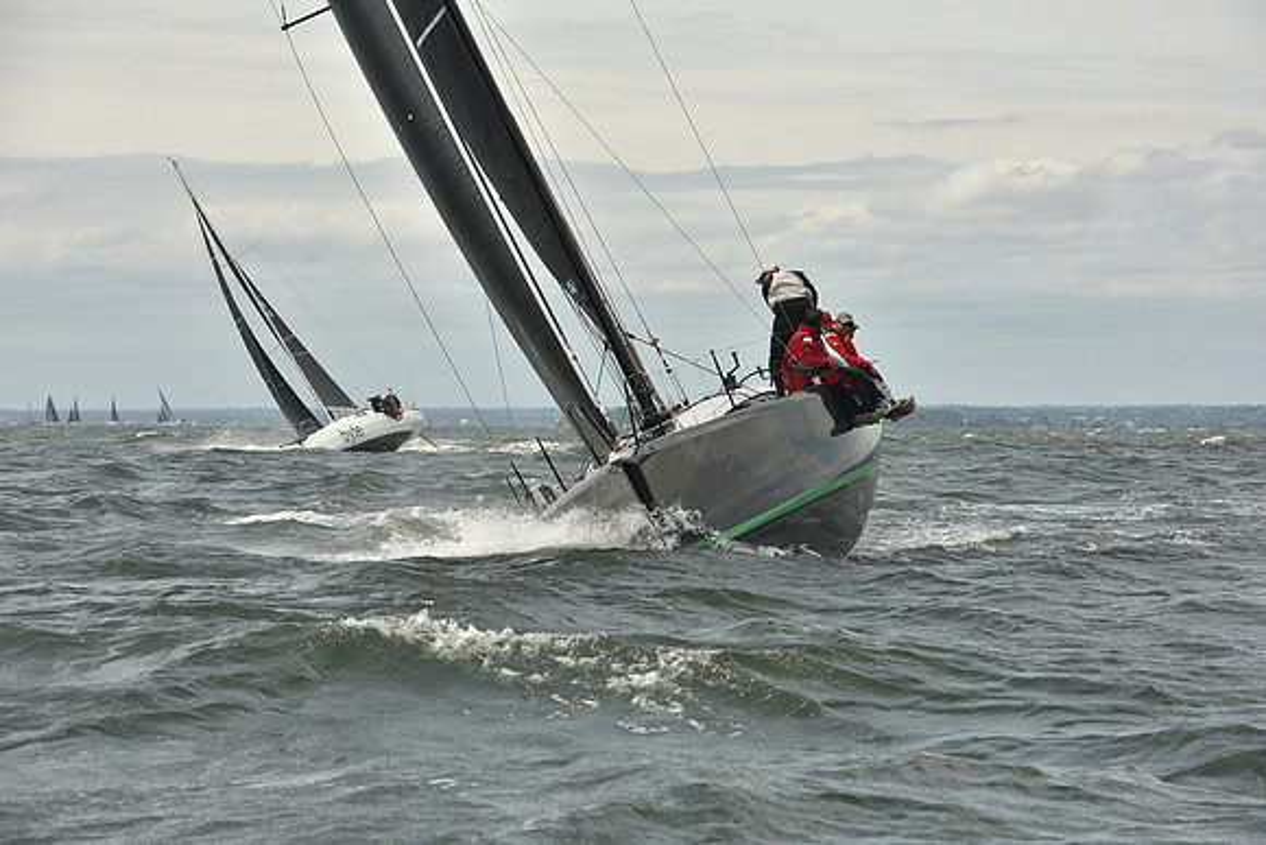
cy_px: 422
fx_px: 4924
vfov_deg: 9.8
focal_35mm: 140
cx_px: 633
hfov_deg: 14.7
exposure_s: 1/800
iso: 250
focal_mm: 140
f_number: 9
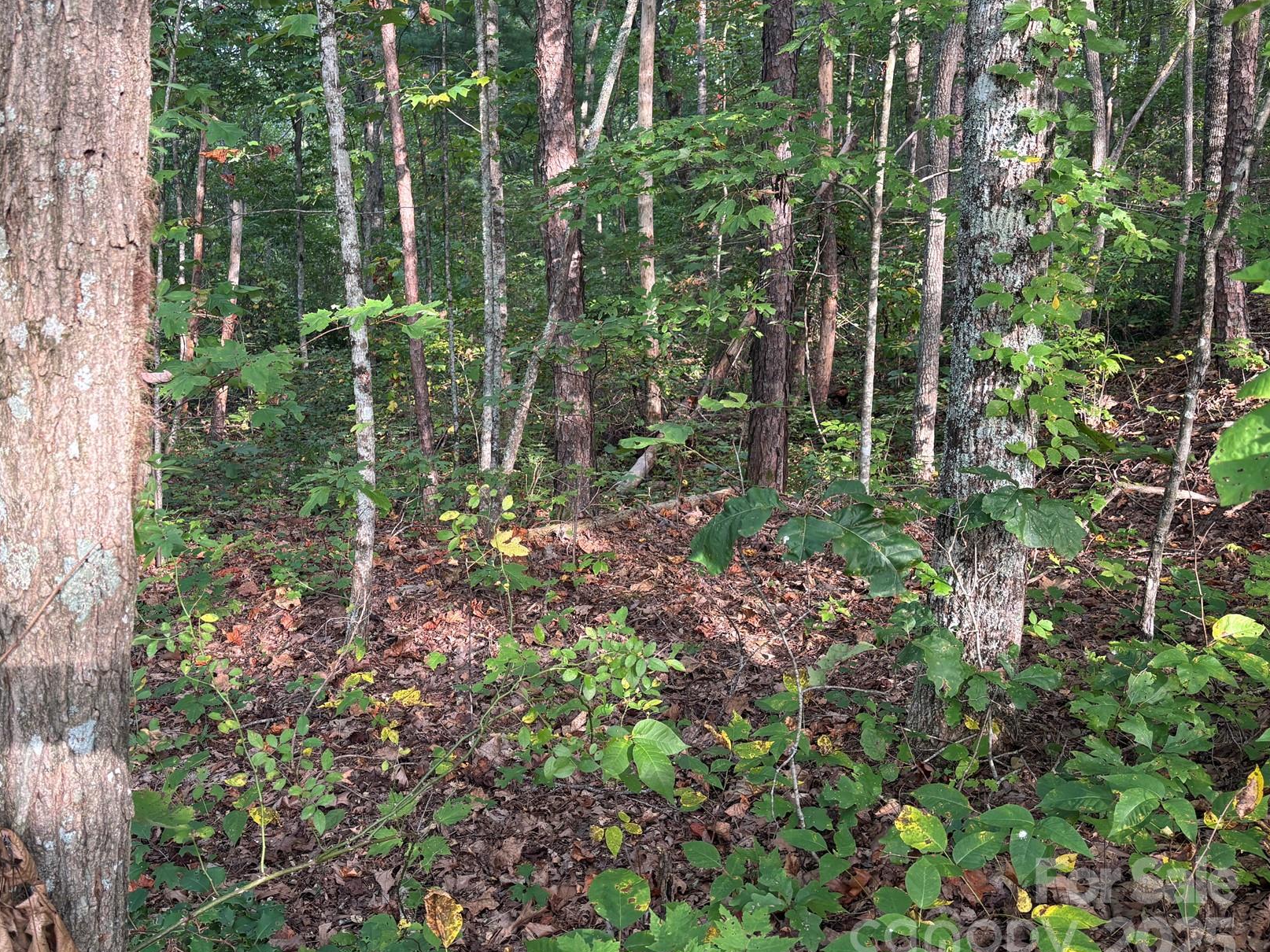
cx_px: 489
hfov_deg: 54.8
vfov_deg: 42.8
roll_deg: +0.9
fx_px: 1211
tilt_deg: -9.9
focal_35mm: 33
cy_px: 401
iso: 100
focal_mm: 5.96
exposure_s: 1/121
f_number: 1.6
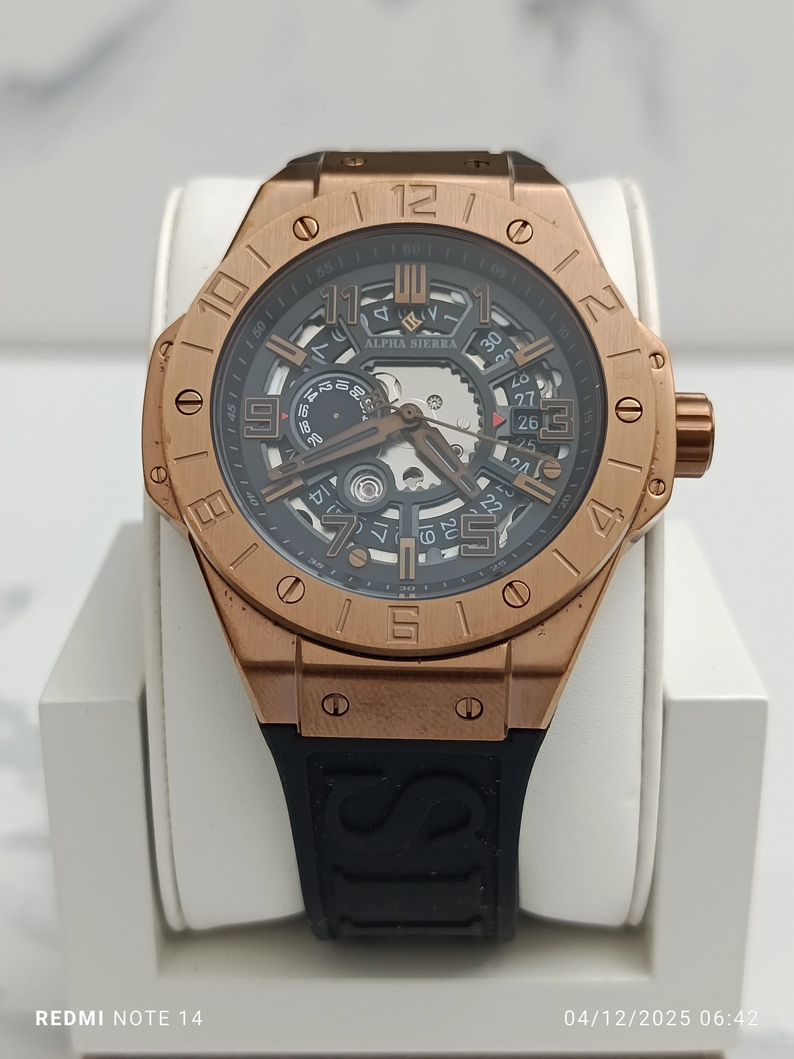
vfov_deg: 39.7
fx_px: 1468
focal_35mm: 48
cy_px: 530
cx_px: 397
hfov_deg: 30.3
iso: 460
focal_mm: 5.24
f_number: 1.7
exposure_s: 1/100
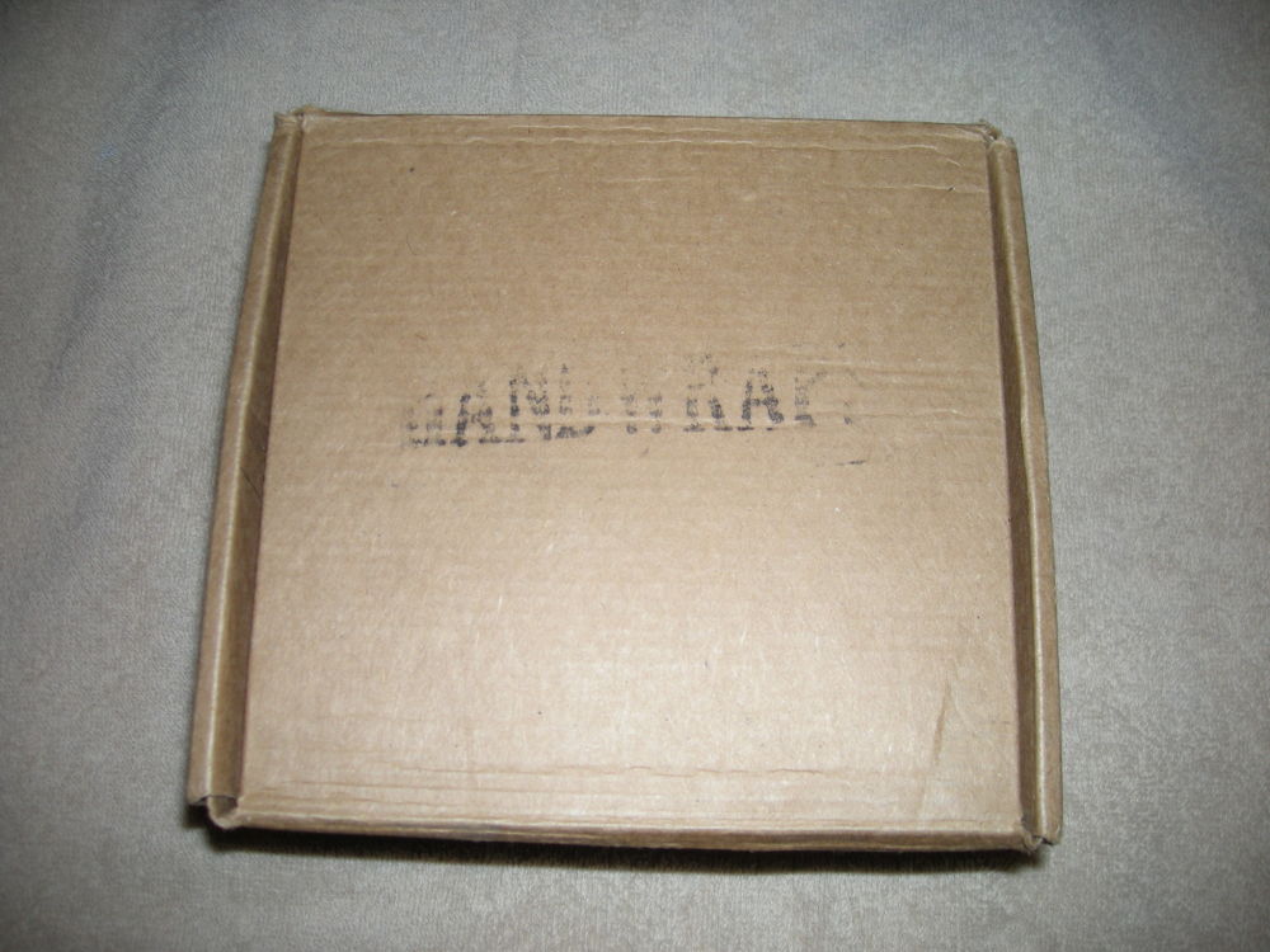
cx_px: 635
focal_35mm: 35
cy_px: 476
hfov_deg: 52.6
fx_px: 1284
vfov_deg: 40.7
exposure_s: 1/60
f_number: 5.7
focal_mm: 5.7
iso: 50
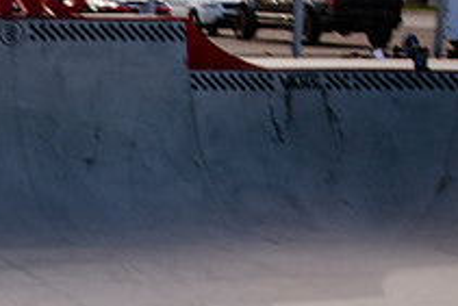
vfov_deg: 10.6
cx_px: -105
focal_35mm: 129
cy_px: 240
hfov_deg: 15.3
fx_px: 1642
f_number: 18
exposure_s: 1/100
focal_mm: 34
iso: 200
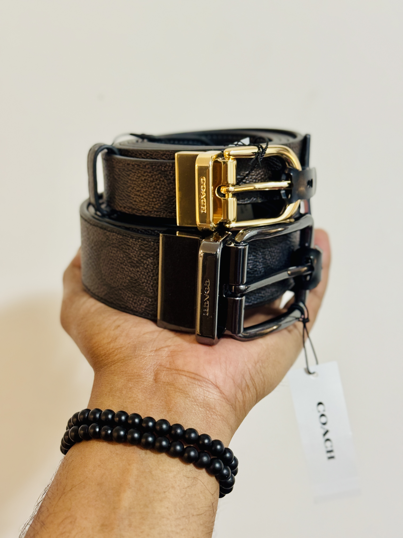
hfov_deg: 30.3
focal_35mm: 48
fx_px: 745
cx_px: 202
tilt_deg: -17.9
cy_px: 269
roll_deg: -1.0
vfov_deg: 39.7
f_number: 1.78
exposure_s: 1/40
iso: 250
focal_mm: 6.76
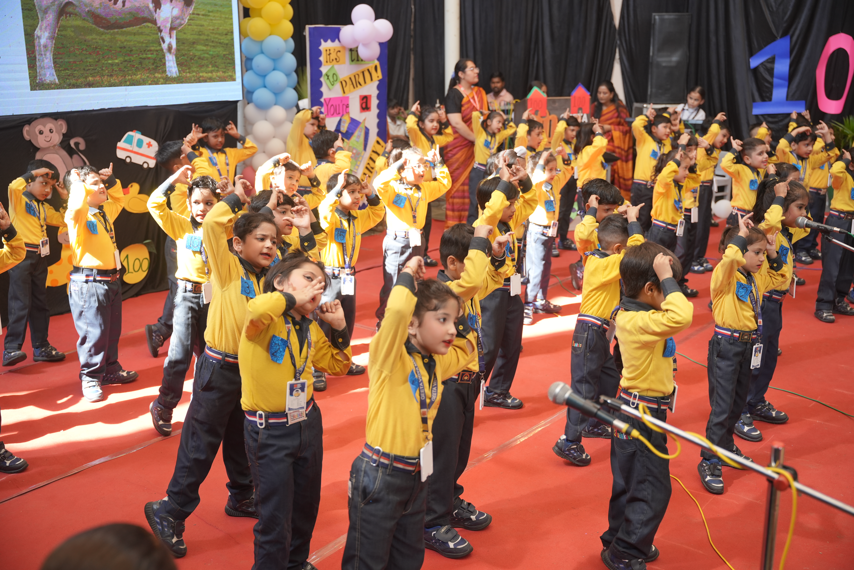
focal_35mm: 39
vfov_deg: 34.3
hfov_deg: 49.7
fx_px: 923
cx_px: 427
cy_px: 285
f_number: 2.8
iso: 500
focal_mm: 38.9
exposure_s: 1/160
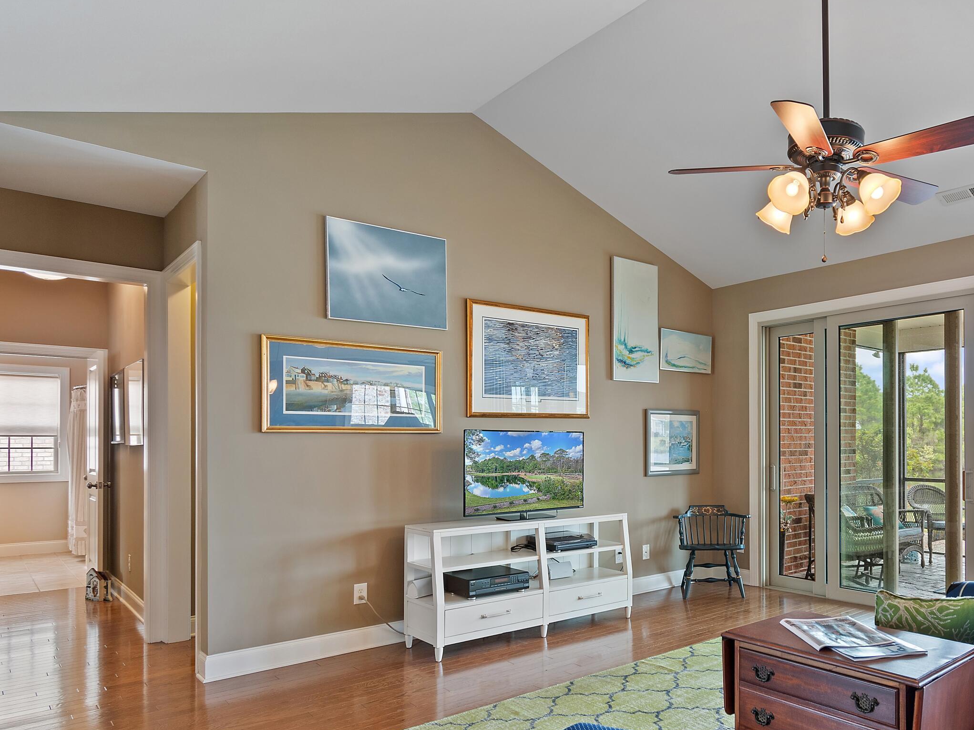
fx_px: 675
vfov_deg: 56.4
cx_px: 677
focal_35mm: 24
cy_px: 433
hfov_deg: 68.8
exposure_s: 1/5
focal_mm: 11.5
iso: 100
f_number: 4.8
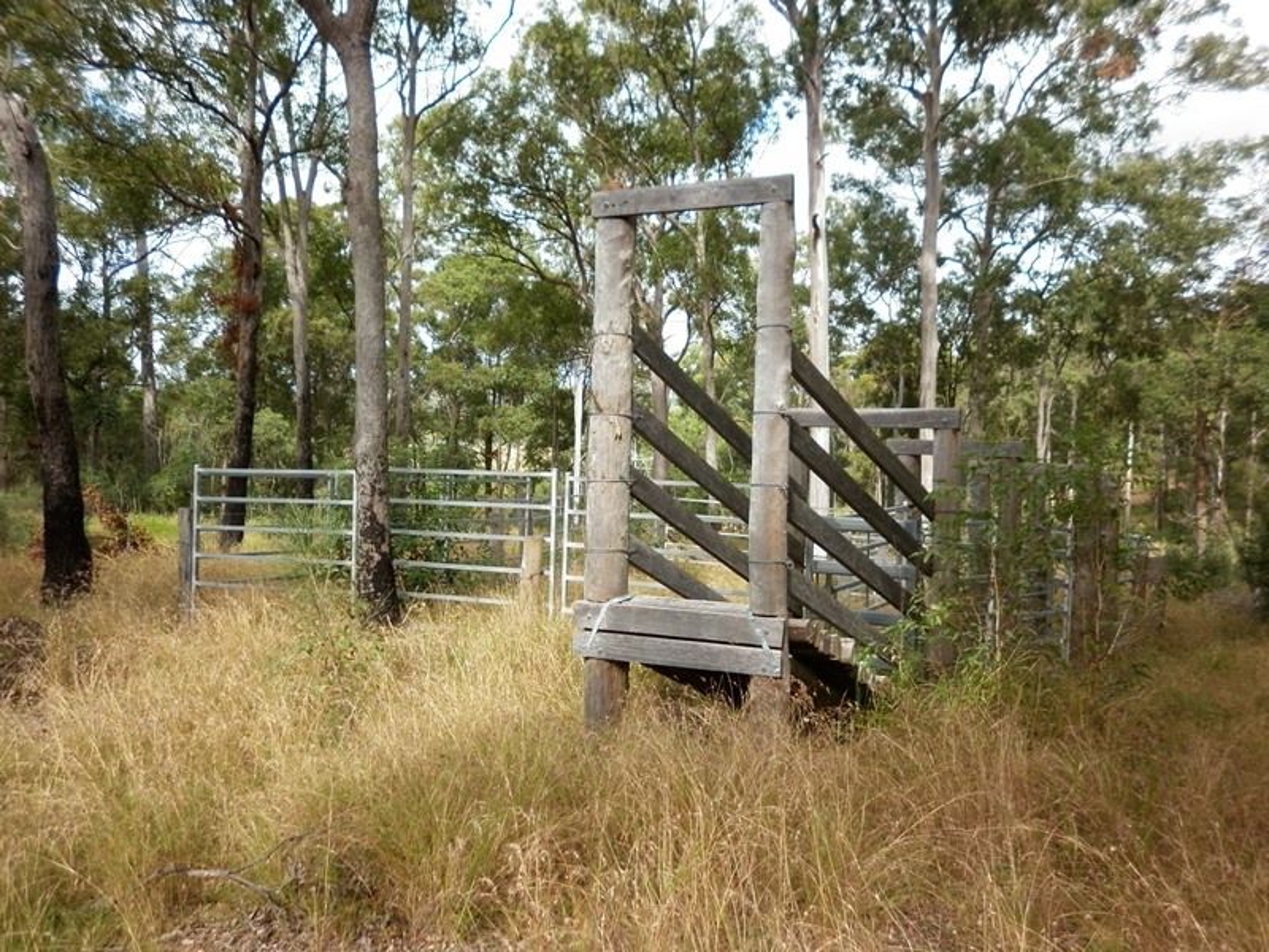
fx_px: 1026
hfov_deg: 63.4
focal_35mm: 28
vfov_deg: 49.7
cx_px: 634
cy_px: 476
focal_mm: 5
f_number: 2.8
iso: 80
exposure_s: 1/320
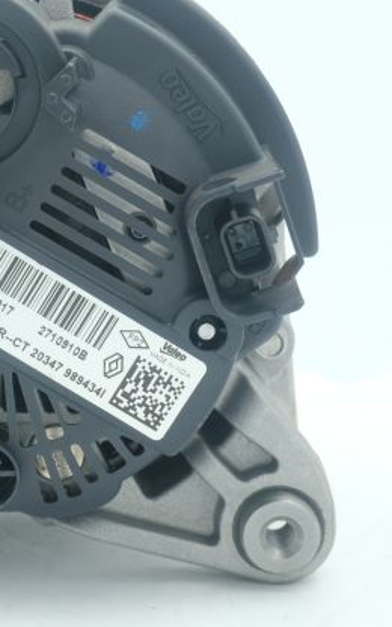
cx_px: 23
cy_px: 228
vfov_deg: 21.2
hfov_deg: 13.2
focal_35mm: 98
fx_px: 1675
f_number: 11
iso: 200
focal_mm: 33.3
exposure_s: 1/20
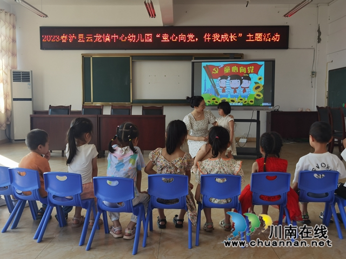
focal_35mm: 35
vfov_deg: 40.7
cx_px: 173
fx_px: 350
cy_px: 130
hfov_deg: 52.6
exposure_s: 1/349
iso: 50
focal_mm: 6.71
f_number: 1.9
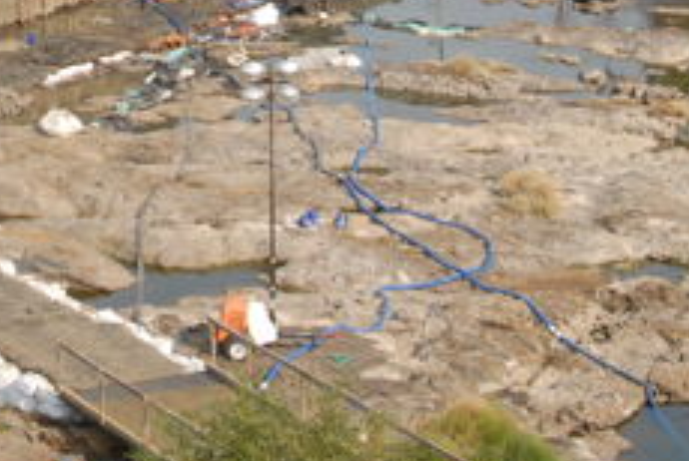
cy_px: -82
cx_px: 48
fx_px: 2798
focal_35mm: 146
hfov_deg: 13.9
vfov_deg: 9.3
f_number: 11
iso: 250
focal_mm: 28
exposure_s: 1/160
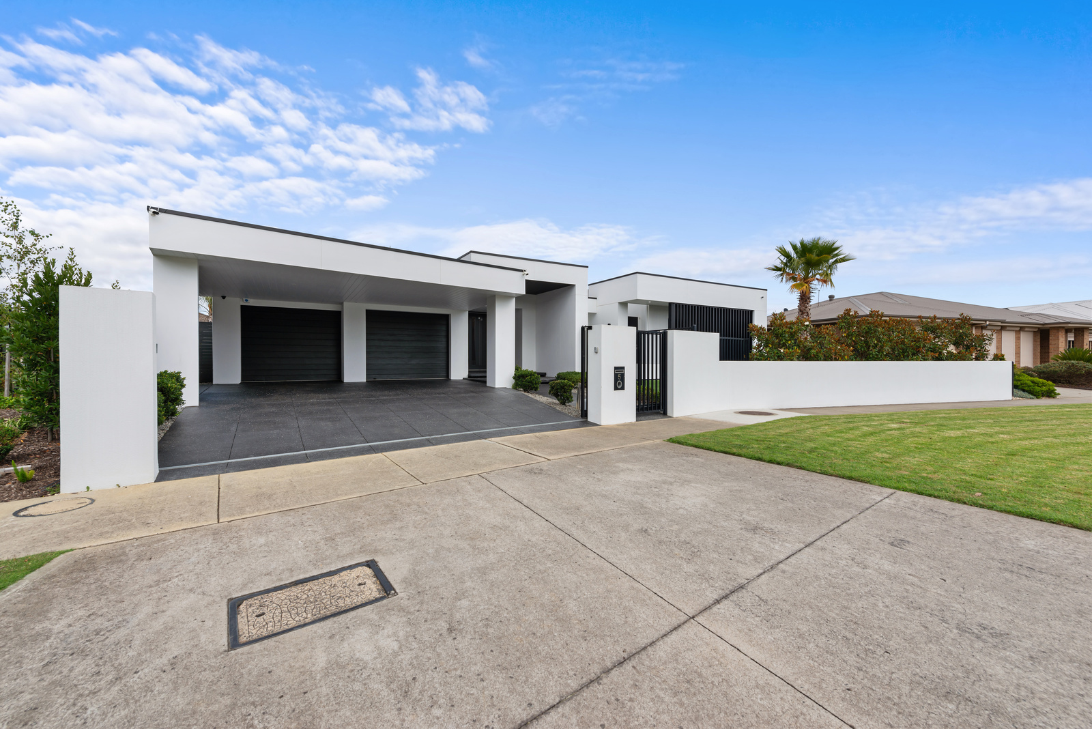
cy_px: 364
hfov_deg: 104.2
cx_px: 546
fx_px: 425
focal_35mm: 14
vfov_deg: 81.3
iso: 125
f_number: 8
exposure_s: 1/250
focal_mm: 14
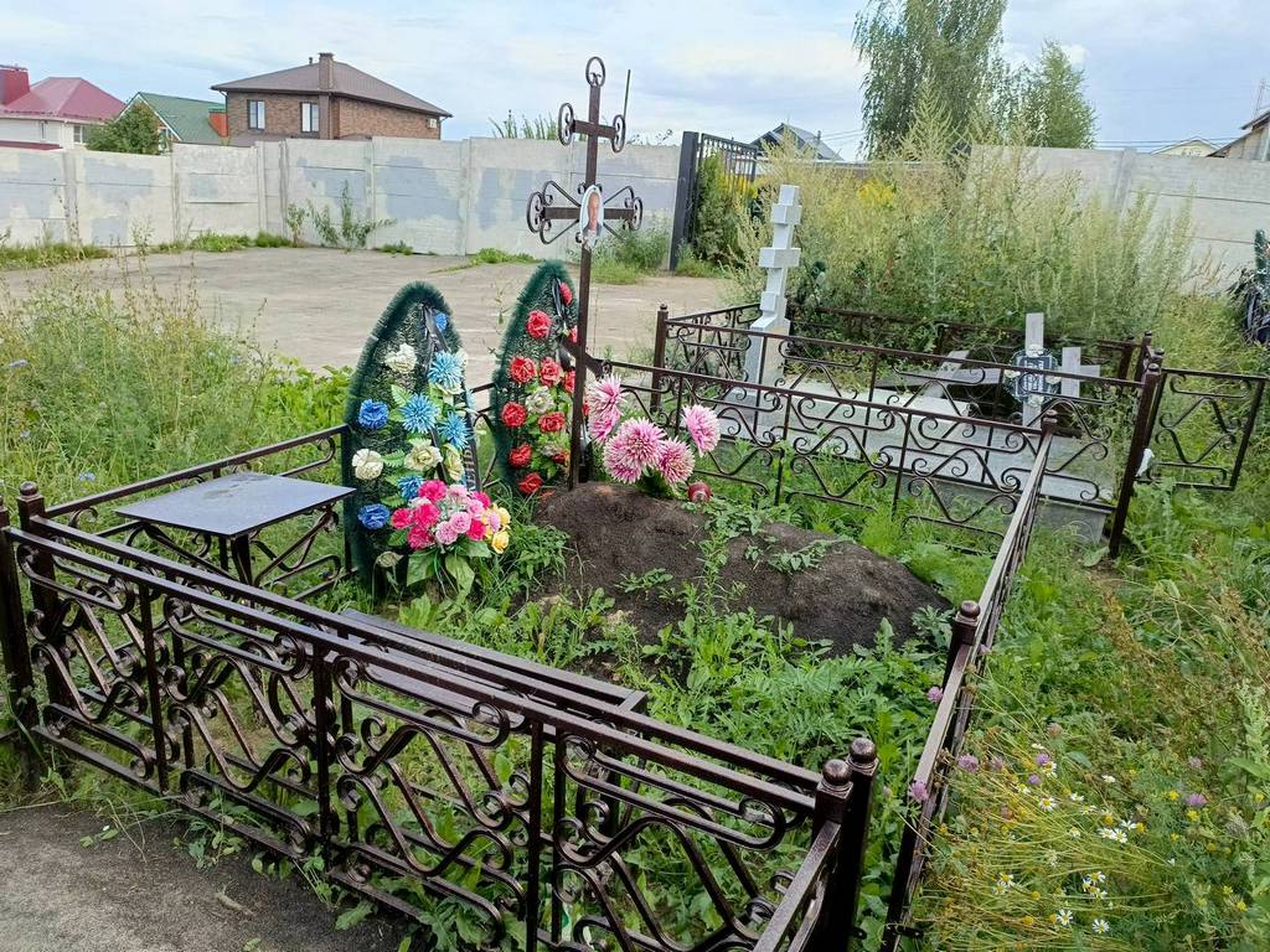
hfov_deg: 69.4
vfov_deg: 54.9
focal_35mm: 25
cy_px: 476
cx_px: 635
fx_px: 917
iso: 116
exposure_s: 1/466
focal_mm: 4.76
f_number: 1.69
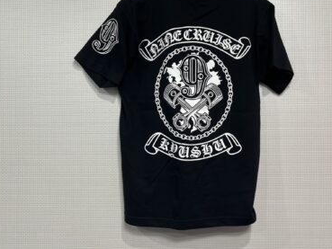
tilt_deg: -0.5
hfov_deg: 58.1
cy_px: 106
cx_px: 192
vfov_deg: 45.3
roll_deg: -0.3
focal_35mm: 31
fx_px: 297
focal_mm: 5.7
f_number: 1.5
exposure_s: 1/121
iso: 125
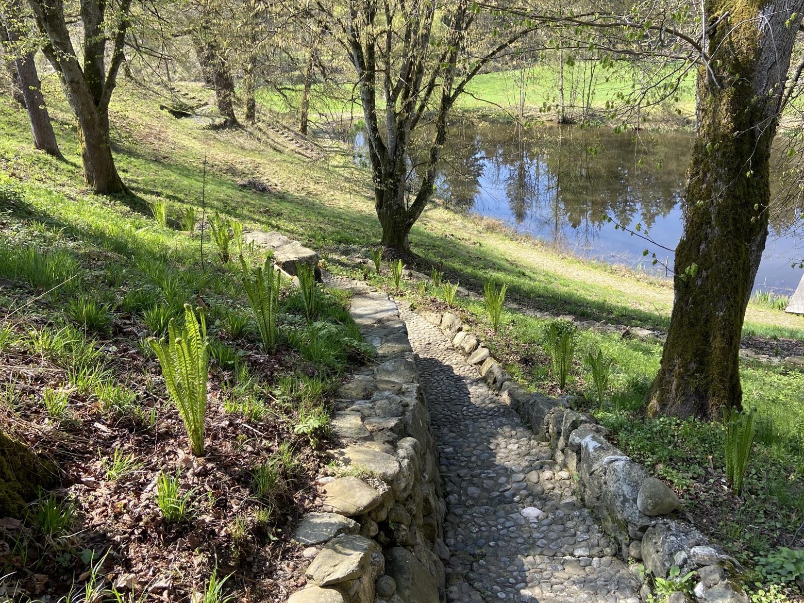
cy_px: 264
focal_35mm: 30
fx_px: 697
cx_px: 432
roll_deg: +2.0
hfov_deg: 59.9
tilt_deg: -21.9
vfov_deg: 46.7
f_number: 1.8
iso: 32
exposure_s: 1/495
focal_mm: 4.25
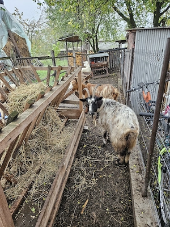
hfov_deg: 58.9
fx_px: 151
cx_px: 85
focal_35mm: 23
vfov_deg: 73.9
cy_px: 114
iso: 160
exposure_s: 1/100
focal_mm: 5.4
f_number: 1.8
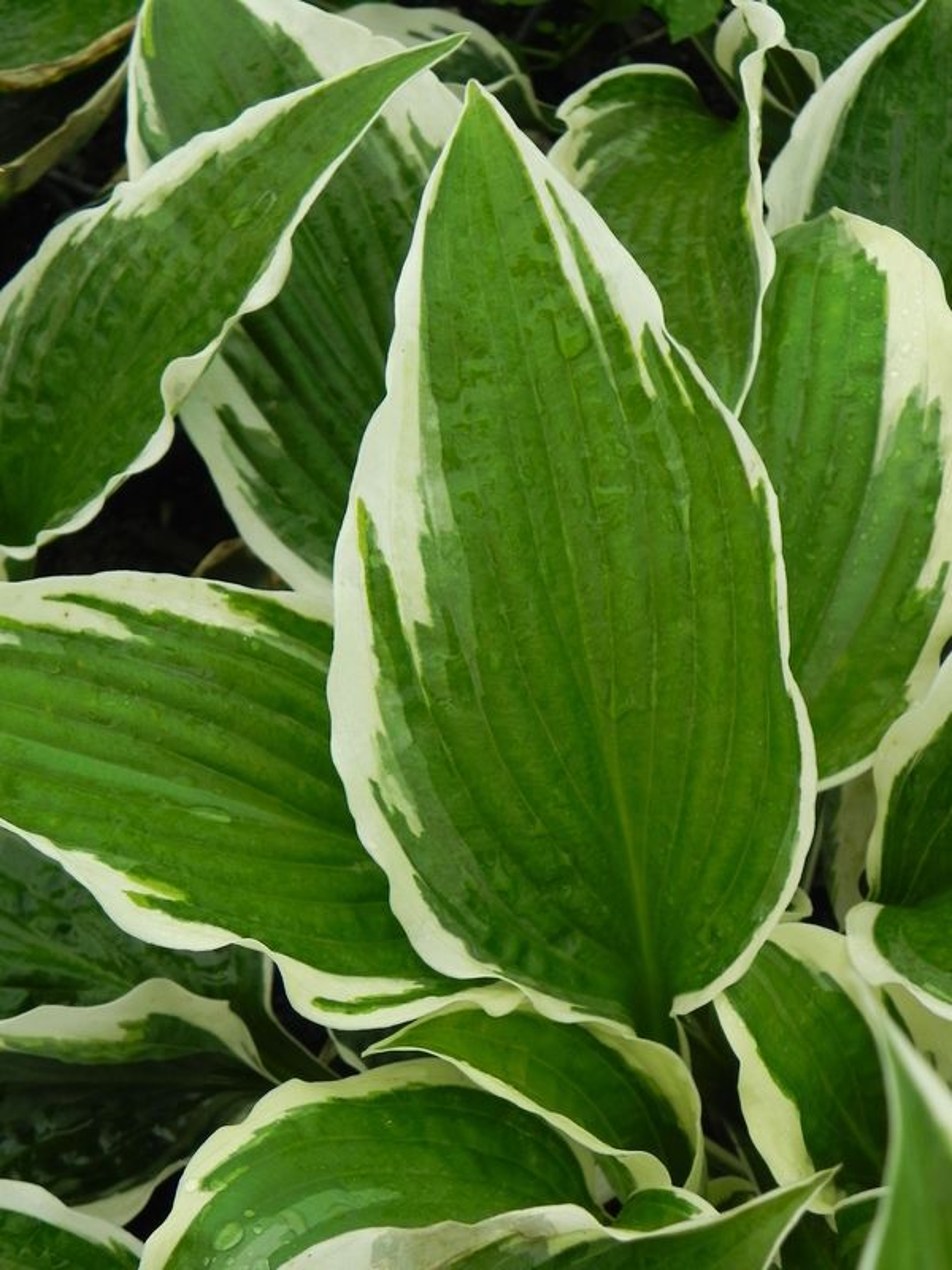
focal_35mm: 66
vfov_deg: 29.4
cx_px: 476
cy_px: 635
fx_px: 2420
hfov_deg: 22.3
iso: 160
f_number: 4
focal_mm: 11.8
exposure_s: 1/100
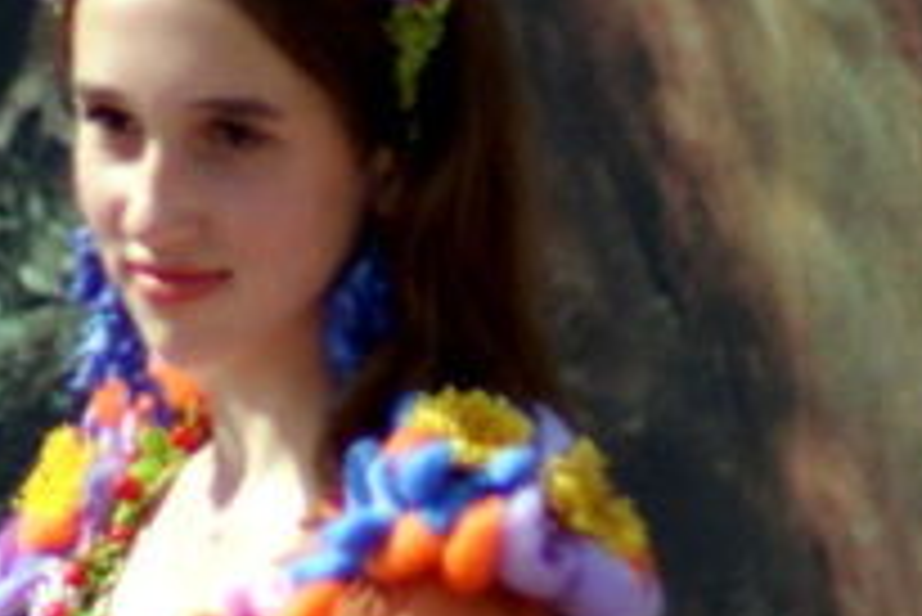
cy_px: 486
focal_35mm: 1974
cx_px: 279
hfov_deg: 1.0
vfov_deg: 0.7
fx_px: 50590
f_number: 5.6
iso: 100
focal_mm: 300
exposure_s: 1/500
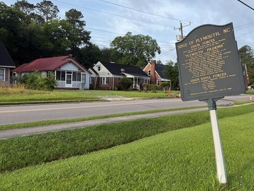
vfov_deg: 45.4
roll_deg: -2.1
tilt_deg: +2.3
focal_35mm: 31
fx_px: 228
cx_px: 160
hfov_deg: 57.5
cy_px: 87
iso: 80
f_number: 1.78
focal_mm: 6.76
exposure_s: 1/1464
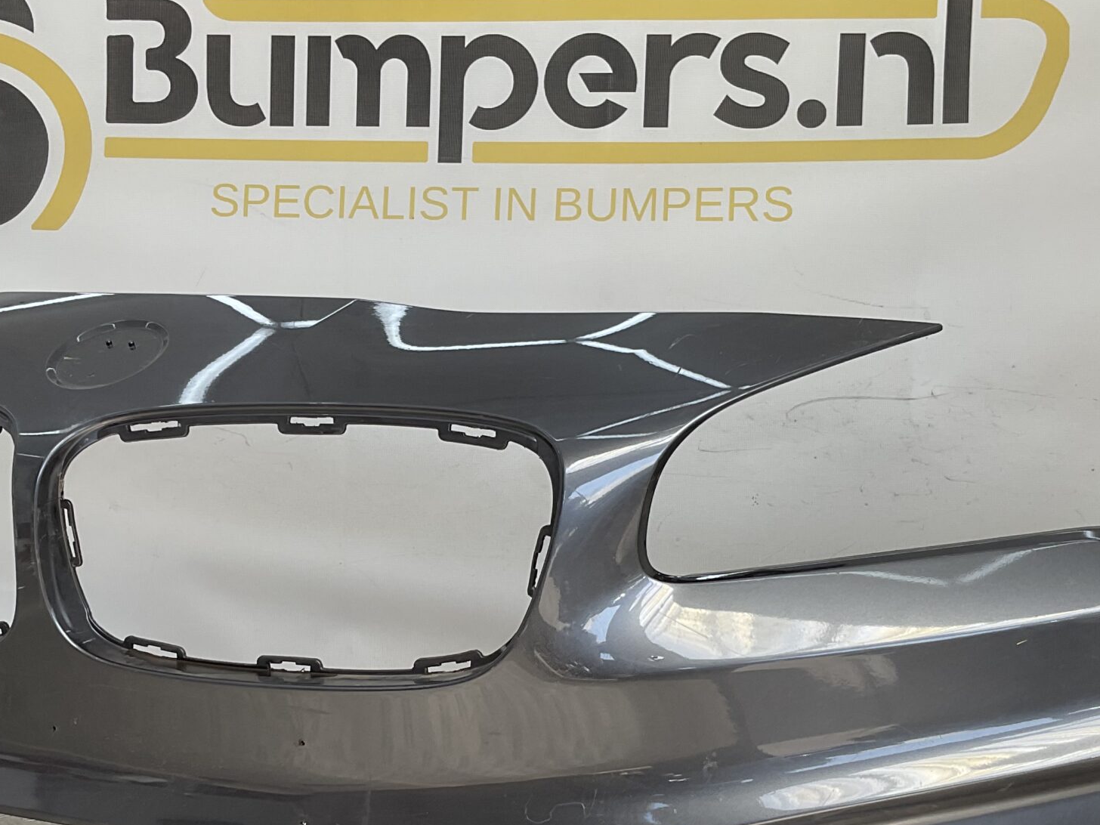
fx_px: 1621
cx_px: 490
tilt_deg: -6.8
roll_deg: -3.1
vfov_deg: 28.3
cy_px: 564
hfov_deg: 37.4
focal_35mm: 51
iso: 16
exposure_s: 1/302
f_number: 1.8
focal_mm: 3
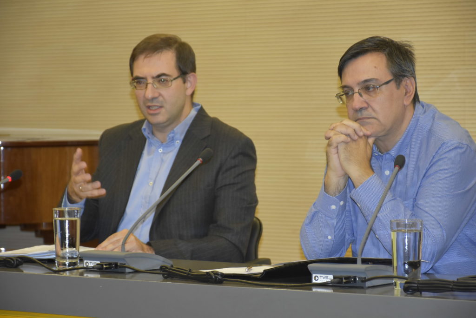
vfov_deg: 9.6
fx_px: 1885
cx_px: 238
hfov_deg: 14.4
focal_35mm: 142
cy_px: 159
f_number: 5.6
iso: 1600
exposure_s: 1/100
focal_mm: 95
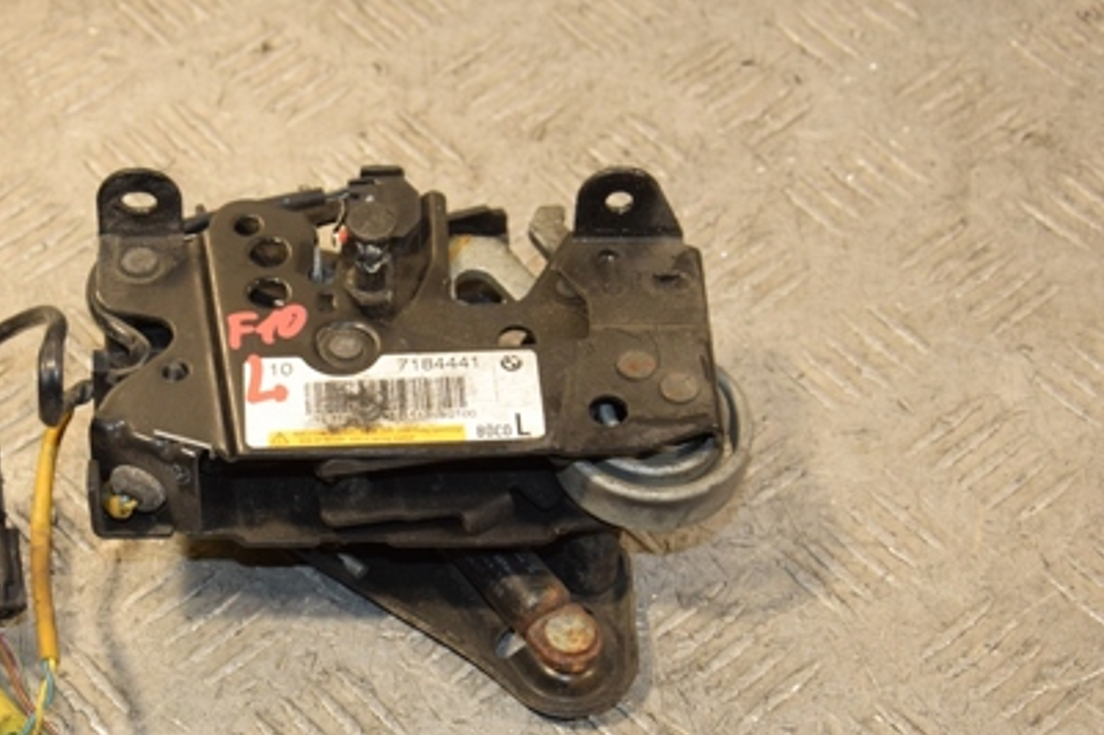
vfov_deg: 15.0
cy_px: 432
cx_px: 339
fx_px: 2789
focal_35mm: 91
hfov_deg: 22.3
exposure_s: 1/200
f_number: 5
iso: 800
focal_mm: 38
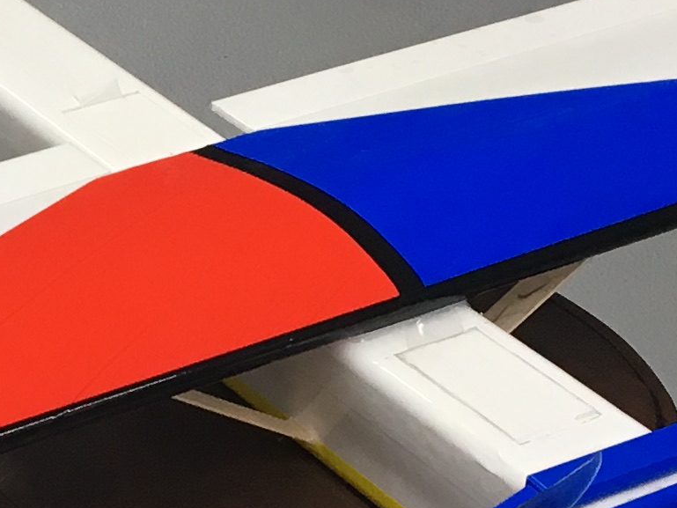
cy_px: 377
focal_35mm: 152
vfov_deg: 9.7
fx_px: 2973
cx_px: -35
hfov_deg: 12.8
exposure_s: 1/40
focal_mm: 4.15
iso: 25
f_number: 2.2
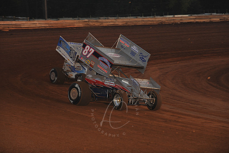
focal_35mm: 155
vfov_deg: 8.8
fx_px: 985
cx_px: 114
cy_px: 76
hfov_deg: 13.3
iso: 800
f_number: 7.1
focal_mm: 155
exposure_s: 1/320
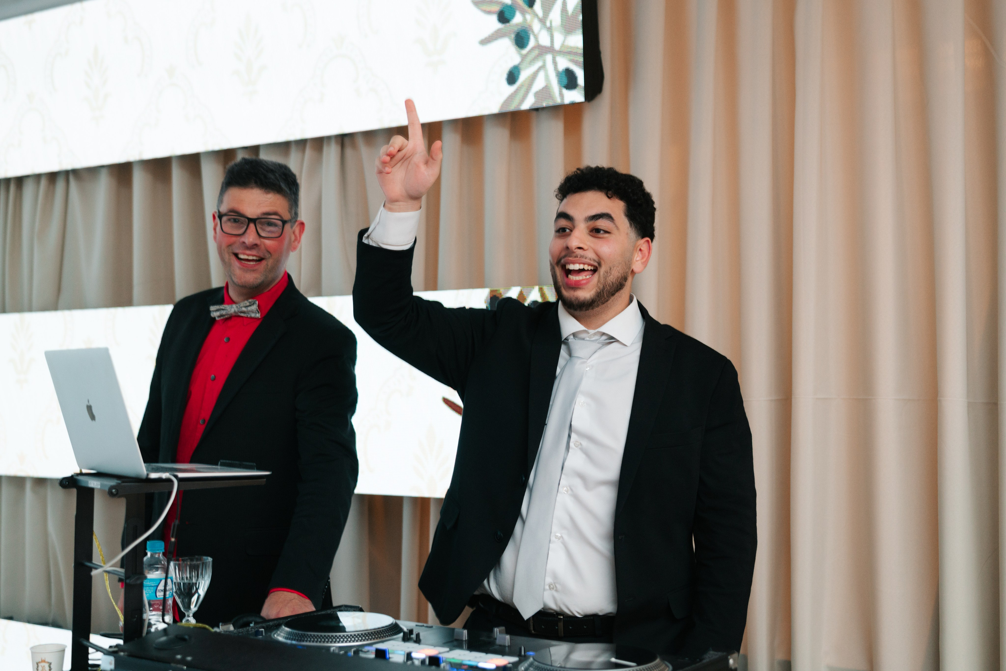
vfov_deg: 28.2
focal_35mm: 48
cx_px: 528
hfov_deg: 41.3
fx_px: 1335
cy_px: 290
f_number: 2.5
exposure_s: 1/160
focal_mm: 42
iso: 800
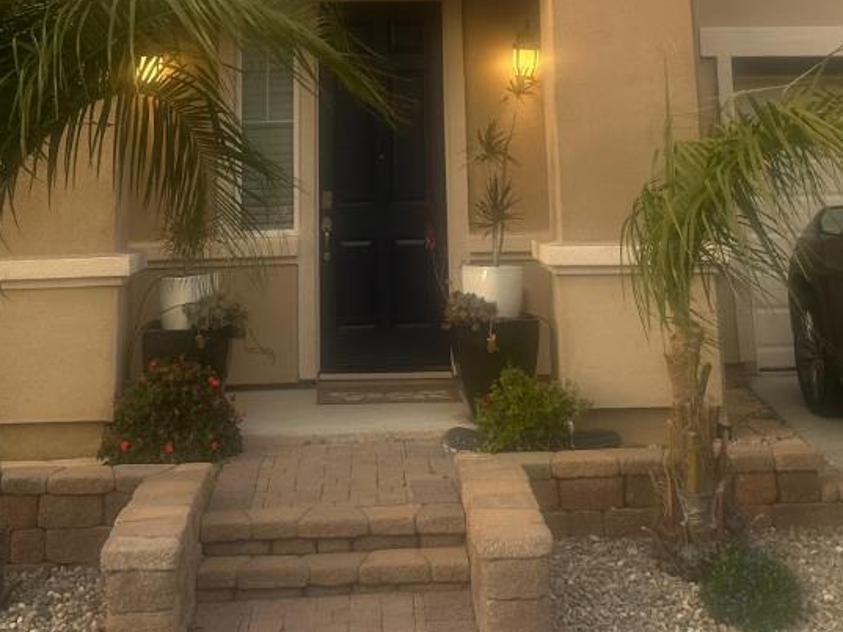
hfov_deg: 29.0
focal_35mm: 67
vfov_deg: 19.7
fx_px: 1632
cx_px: 396
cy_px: -245
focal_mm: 6.86
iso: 80
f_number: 1.78
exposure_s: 1/252
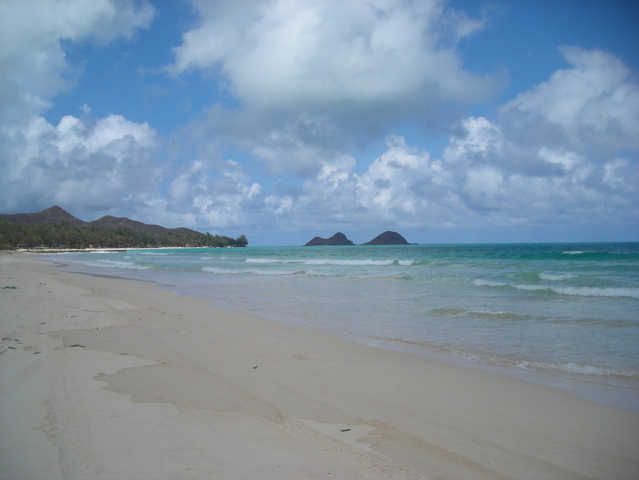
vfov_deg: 37.7
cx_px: 320
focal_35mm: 38
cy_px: 240
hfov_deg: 49.0
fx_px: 702
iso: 50
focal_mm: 6.3
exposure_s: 1/388
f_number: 6.4
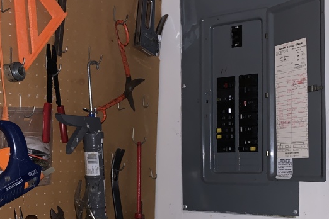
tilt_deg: +0.0
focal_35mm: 53
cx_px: 149
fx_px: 484
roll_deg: +0.1
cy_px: 175
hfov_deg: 37.5
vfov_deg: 25.1
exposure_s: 1/13
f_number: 1.8
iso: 64
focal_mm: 4.25
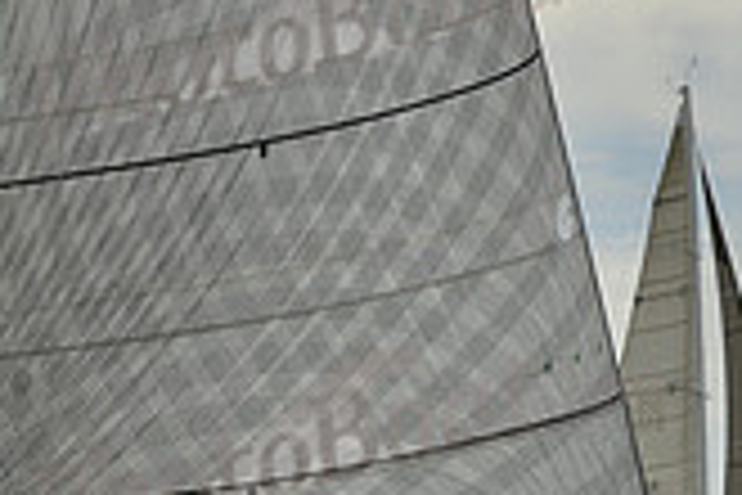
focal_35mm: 246
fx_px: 5070
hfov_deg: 8.3
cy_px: 740
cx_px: -202
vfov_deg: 5.5
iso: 280
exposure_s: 1/1600
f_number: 9
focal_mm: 70
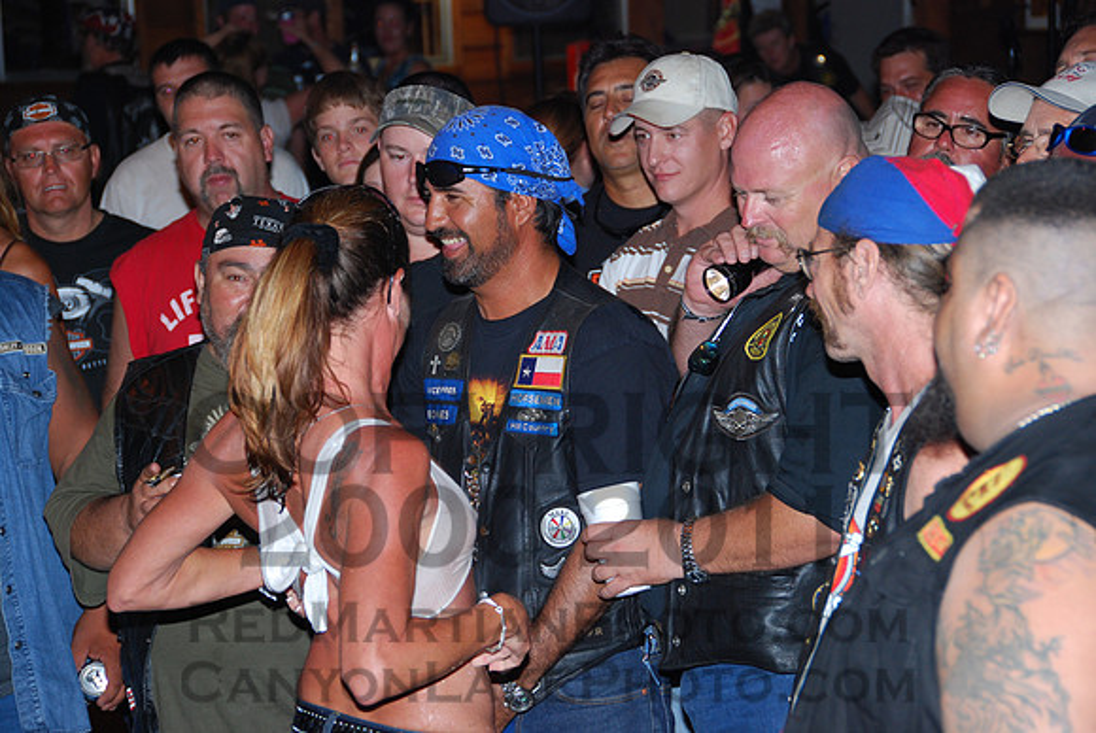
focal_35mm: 123
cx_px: 548
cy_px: 366
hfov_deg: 16.6
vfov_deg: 11.2
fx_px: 3748
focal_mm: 82
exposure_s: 1/60
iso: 400
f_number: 5.6
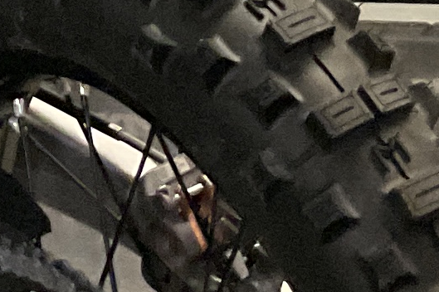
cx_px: -89
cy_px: -147
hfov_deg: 8.8
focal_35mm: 230
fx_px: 2803
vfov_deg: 5.9
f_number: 1.8
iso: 250
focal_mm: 3
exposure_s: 1/60
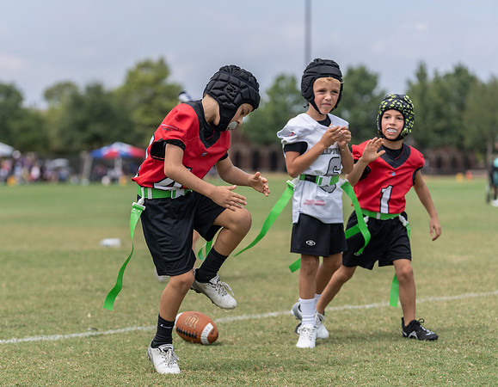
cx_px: 185
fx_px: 1911
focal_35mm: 131
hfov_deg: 14.8
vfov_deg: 11.6
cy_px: 208
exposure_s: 1/1250
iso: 100
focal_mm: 110
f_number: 3.5
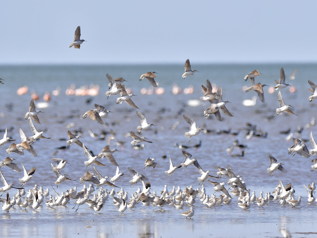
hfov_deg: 2.5
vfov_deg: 1.9
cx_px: 176
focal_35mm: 801
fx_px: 7335
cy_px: 119
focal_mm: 370
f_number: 6.3
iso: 200
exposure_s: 1/1250
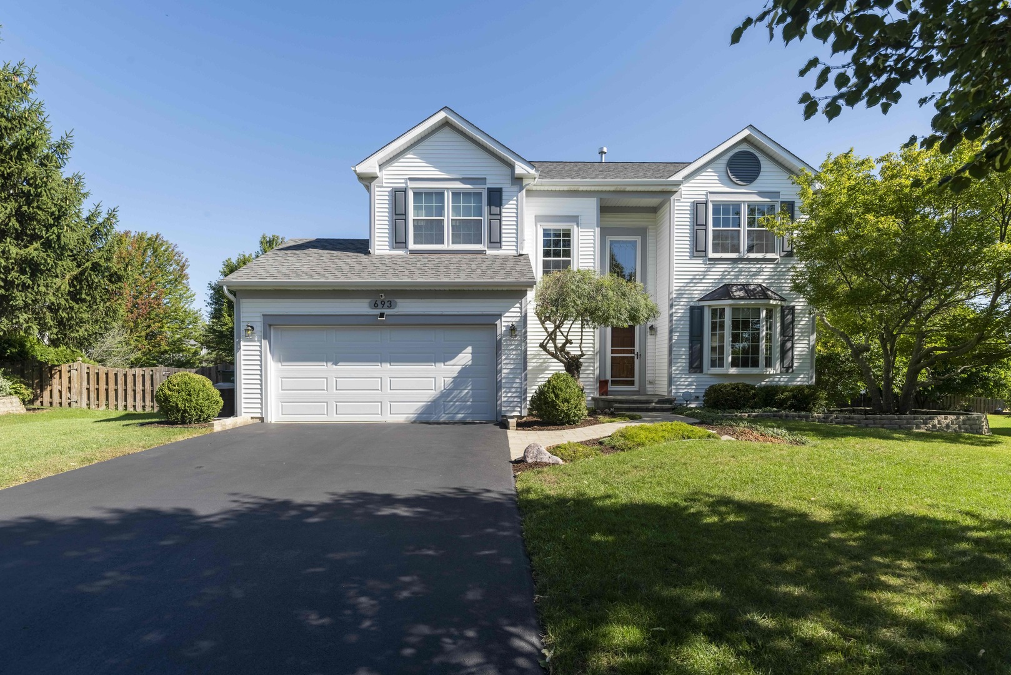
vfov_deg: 70.5
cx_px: 506
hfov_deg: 93.3
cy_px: 338
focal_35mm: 17
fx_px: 478
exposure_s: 1/1250
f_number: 16
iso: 200
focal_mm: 17
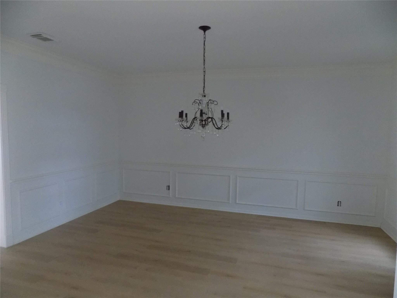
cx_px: 198
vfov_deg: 58.9
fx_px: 264
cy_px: 149
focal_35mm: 23
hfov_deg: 73.9
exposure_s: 1/3
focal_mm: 4
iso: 400
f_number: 3.1
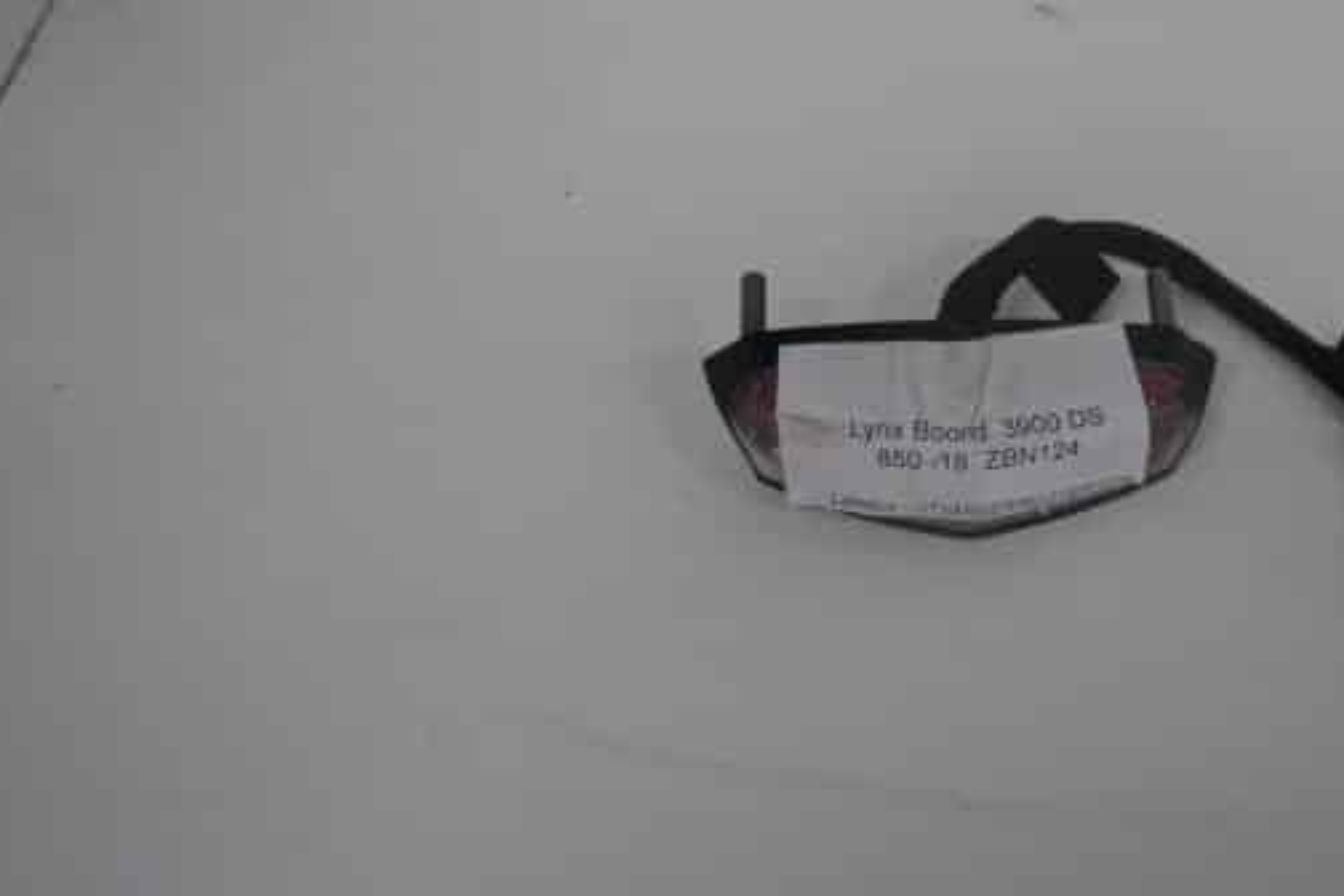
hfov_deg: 32.3
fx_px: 2277
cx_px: 1013
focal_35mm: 61
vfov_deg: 22.3
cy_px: 441
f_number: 5
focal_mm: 20
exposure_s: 1/60
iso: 250
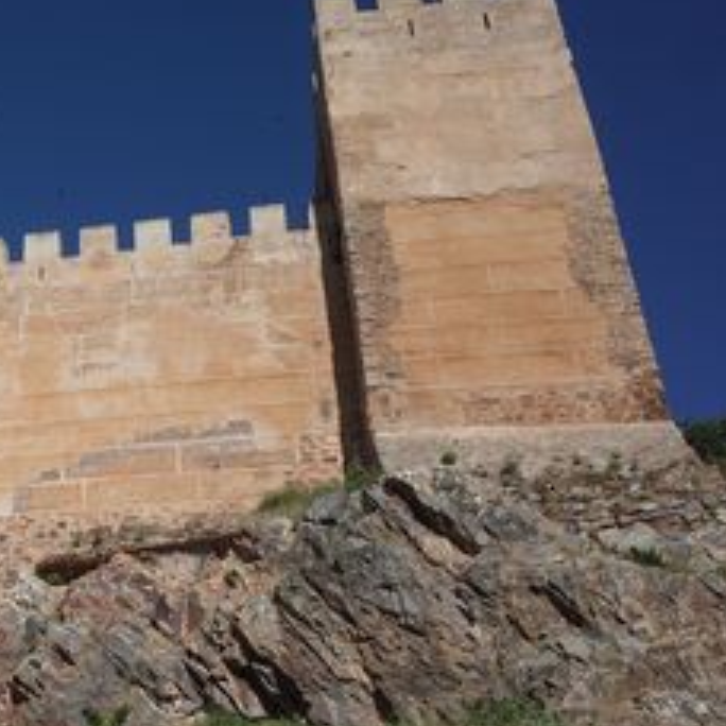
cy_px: 460
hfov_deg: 30.0
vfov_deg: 32.6
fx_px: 1234
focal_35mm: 52
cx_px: -41
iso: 100
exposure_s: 1/800
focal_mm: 18.3
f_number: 5.6
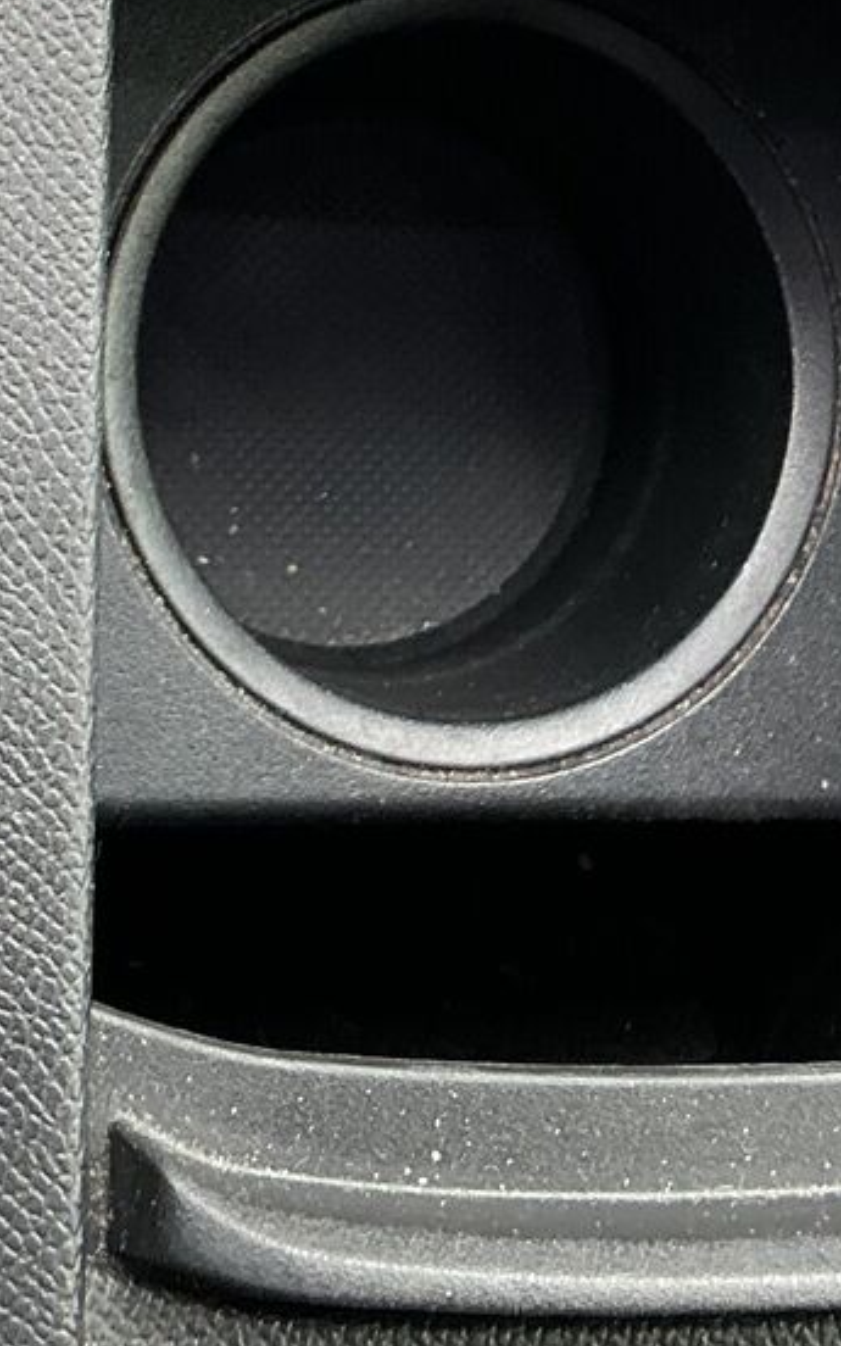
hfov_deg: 13.8
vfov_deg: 21.3
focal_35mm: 95
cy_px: 117
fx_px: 3484
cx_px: 455
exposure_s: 1/60
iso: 40
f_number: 1.8
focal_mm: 3
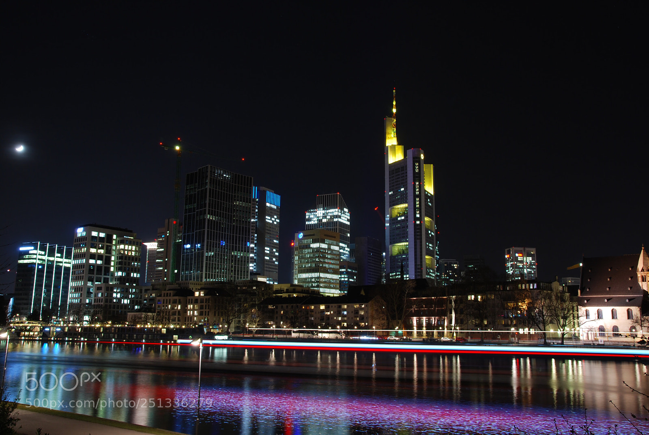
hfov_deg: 59.4
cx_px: 324
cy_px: 218
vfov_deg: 41.8
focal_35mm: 32
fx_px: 569
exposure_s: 20
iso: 100
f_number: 8
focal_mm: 21
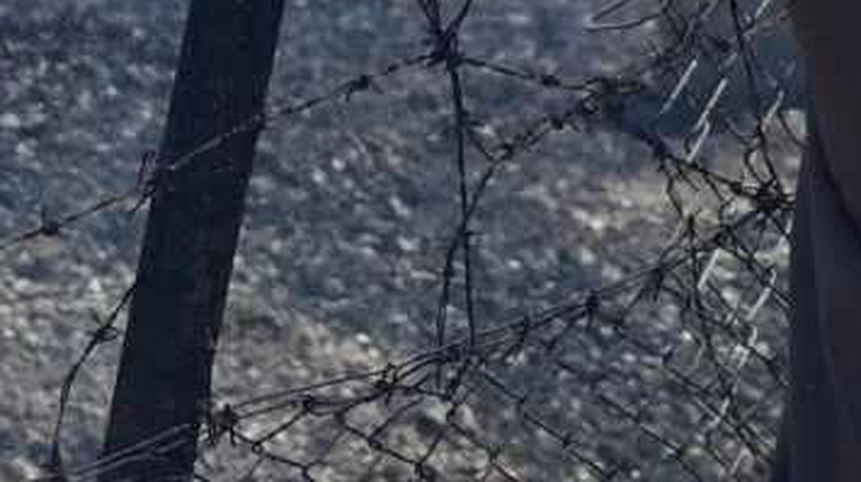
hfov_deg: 5.5
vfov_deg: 3.0
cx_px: 757
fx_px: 8965
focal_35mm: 393
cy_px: -905
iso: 125
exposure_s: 1/2500
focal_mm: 52
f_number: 4
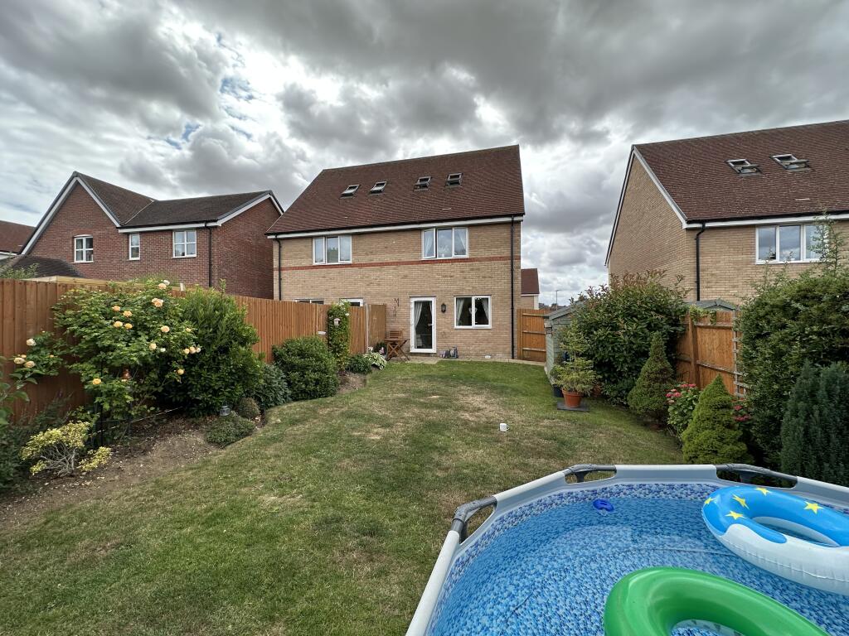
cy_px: 318
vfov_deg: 85.7
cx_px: 424
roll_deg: -0.1
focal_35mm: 14
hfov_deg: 102.1
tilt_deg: -0.5
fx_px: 343
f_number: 2.2
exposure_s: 1/739
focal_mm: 2.22
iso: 40
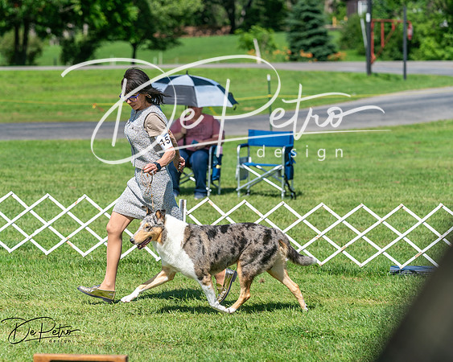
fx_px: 2162
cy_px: 160
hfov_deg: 12.0
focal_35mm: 161
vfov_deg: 9.6
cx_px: 192
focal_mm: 126
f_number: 4
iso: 80
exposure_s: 1/1000
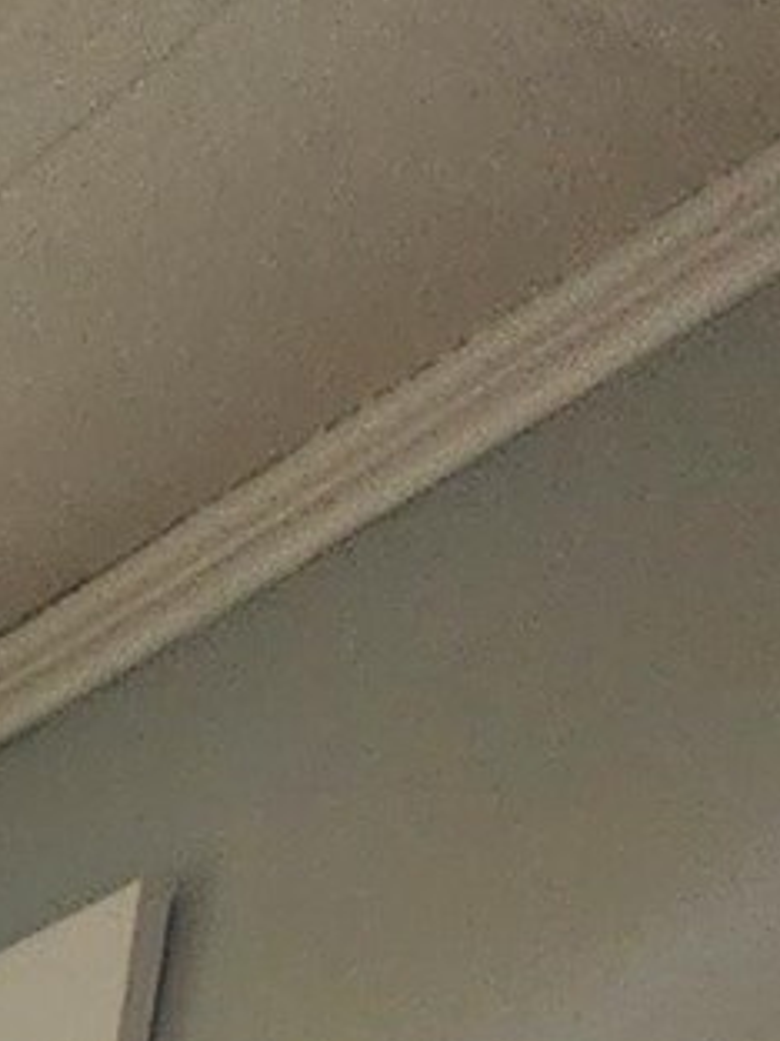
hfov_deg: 11.2
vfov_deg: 9.9
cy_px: 3547
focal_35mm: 96
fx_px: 2884
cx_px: -1403
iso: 125
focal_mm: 2.2
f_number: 2.2
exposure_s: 1/60
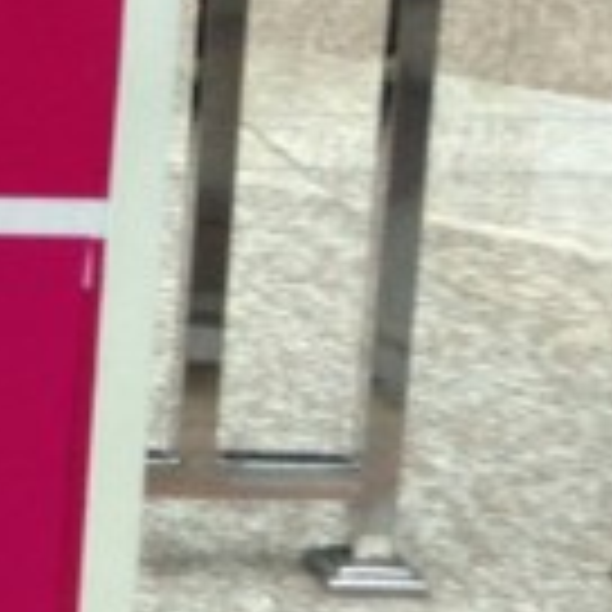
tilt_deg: -16.0
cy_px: -9
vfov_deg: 10.1
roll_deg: -2.5
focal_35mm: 171
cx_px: -972
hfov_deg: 9.0
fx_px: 3420
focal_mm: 3.3
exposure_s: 1/177
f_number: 2.4
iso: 25
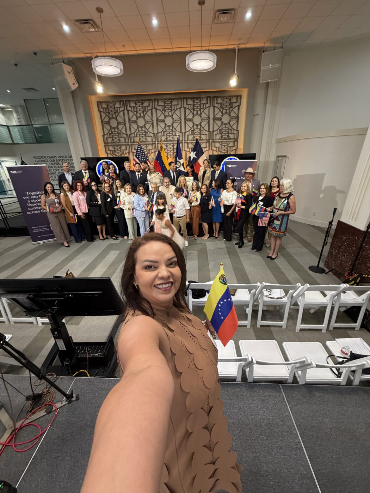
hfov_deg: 85.7
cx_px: 185
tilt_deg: -24.7
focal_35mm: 14
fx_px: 200
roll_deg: +2.0
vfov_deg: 102.1
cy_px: 246
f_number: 2.2
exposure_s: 1/60
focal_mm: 2.22
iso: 320
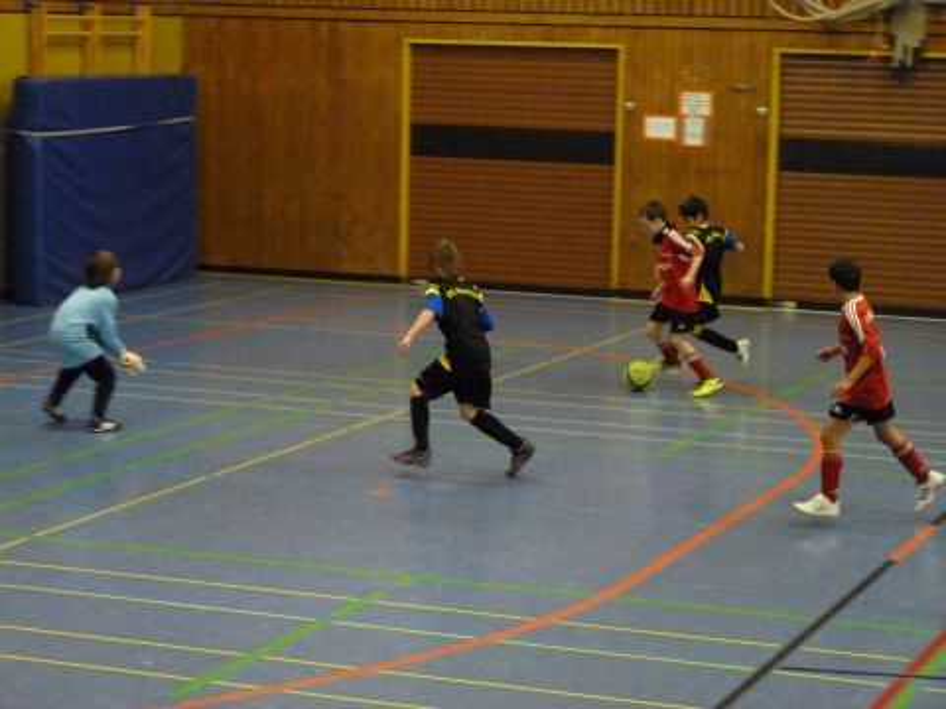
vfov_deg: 14.6
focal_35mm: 101
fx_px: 2760
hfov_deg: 19.4
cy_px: 354
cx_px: 473
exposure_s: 1/80
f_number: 3.6
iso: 1000
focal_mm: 18
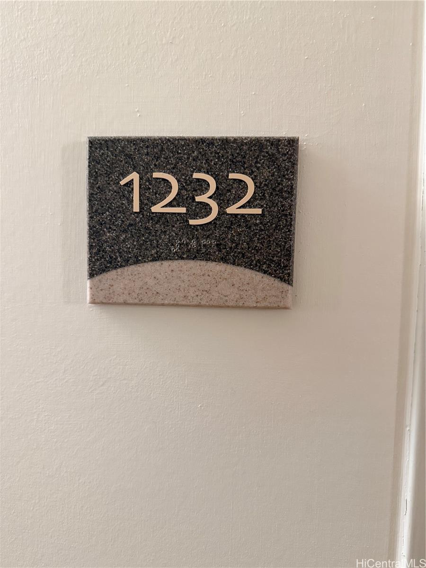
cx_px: 213
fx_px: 394
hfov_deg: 56.8
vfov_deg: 71.6
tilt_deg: -5.9
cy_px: 284
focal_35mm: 24
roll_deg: -1.6
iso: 400
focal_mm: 6.76
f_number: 1.78
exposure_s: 1/60
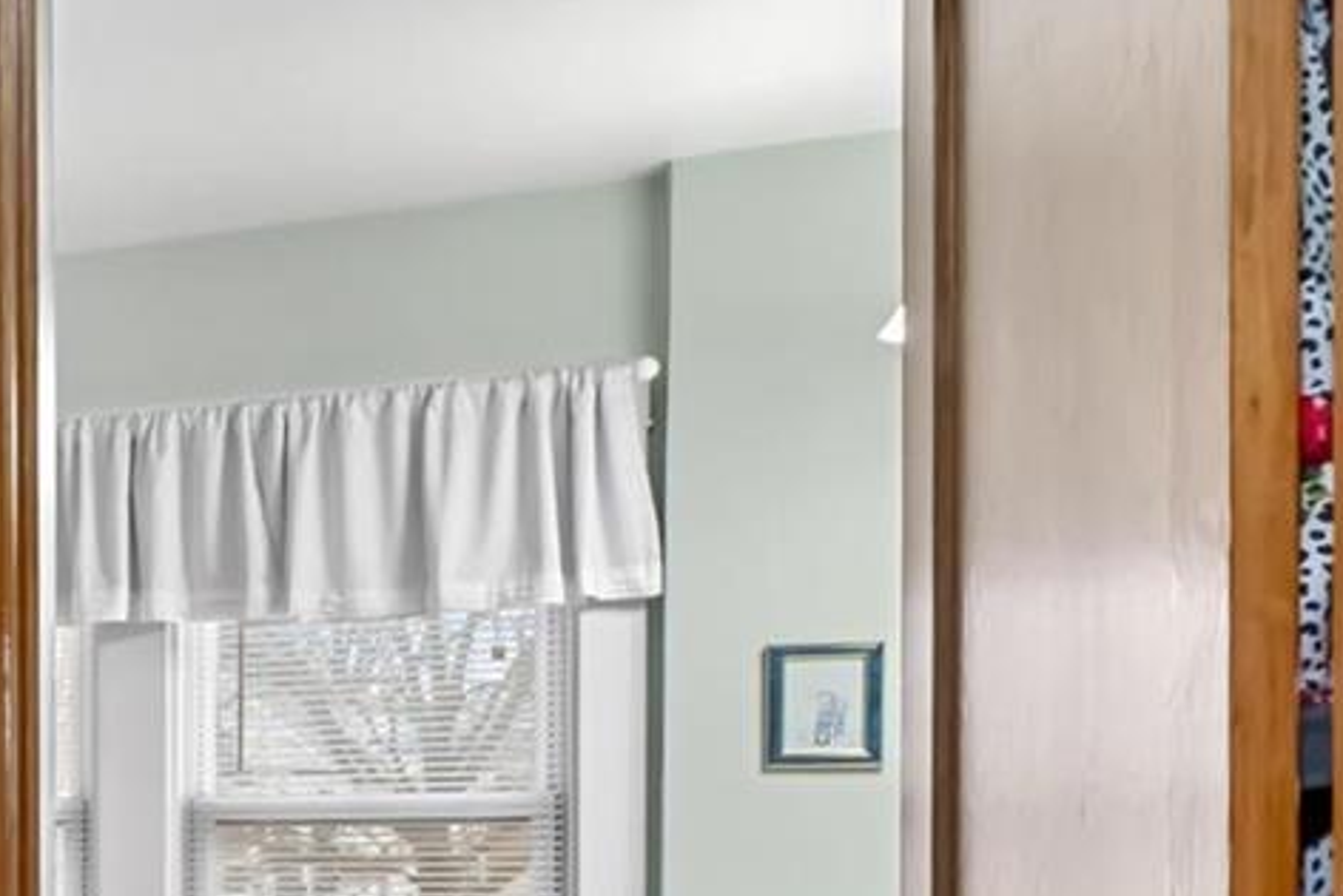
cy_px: 899
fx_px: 2276
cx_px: -854
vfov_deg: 21.5
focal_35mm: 61
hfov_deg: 23.4
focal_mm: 9
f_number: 8
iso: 400
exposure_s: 1/13
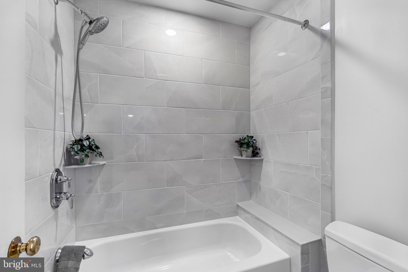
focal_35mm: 16
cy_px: 136
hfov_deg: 96.7
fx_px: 181
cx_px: 204
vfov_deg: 73.7
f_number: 8
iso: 100
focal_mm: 16
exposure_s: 1/2
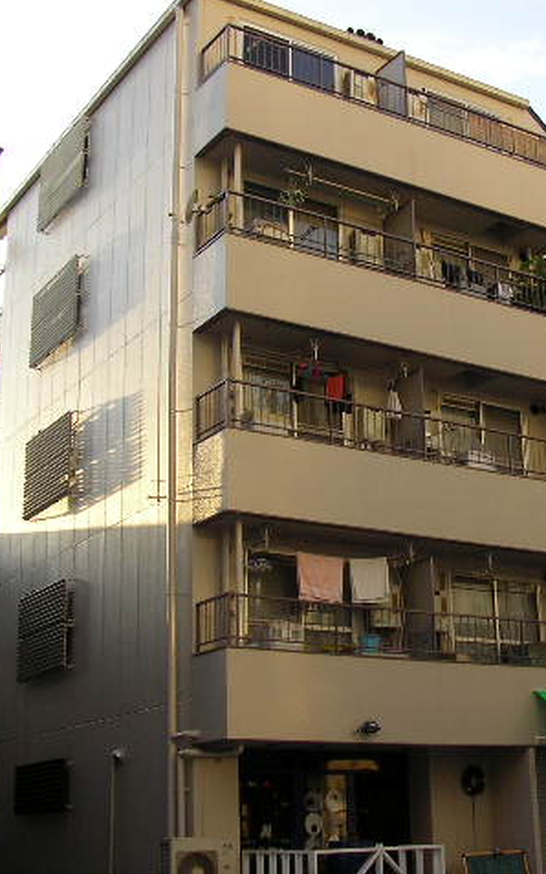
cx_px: 354
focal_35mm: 54
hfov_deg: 23.9
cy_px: 436
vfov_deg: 37.5
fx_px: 1286
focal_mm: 5.8
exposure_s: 1/291
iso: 71
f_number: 2.9
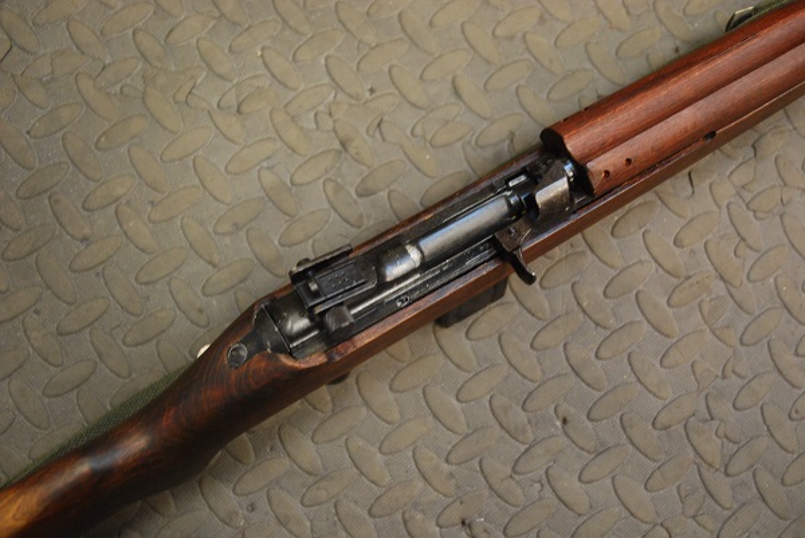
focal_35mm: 38
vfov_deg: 35.5
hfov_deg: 51.3
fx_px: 839
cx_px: 402
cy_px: 269
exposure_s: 1/30
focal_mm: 25
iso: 1000
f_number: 3.8
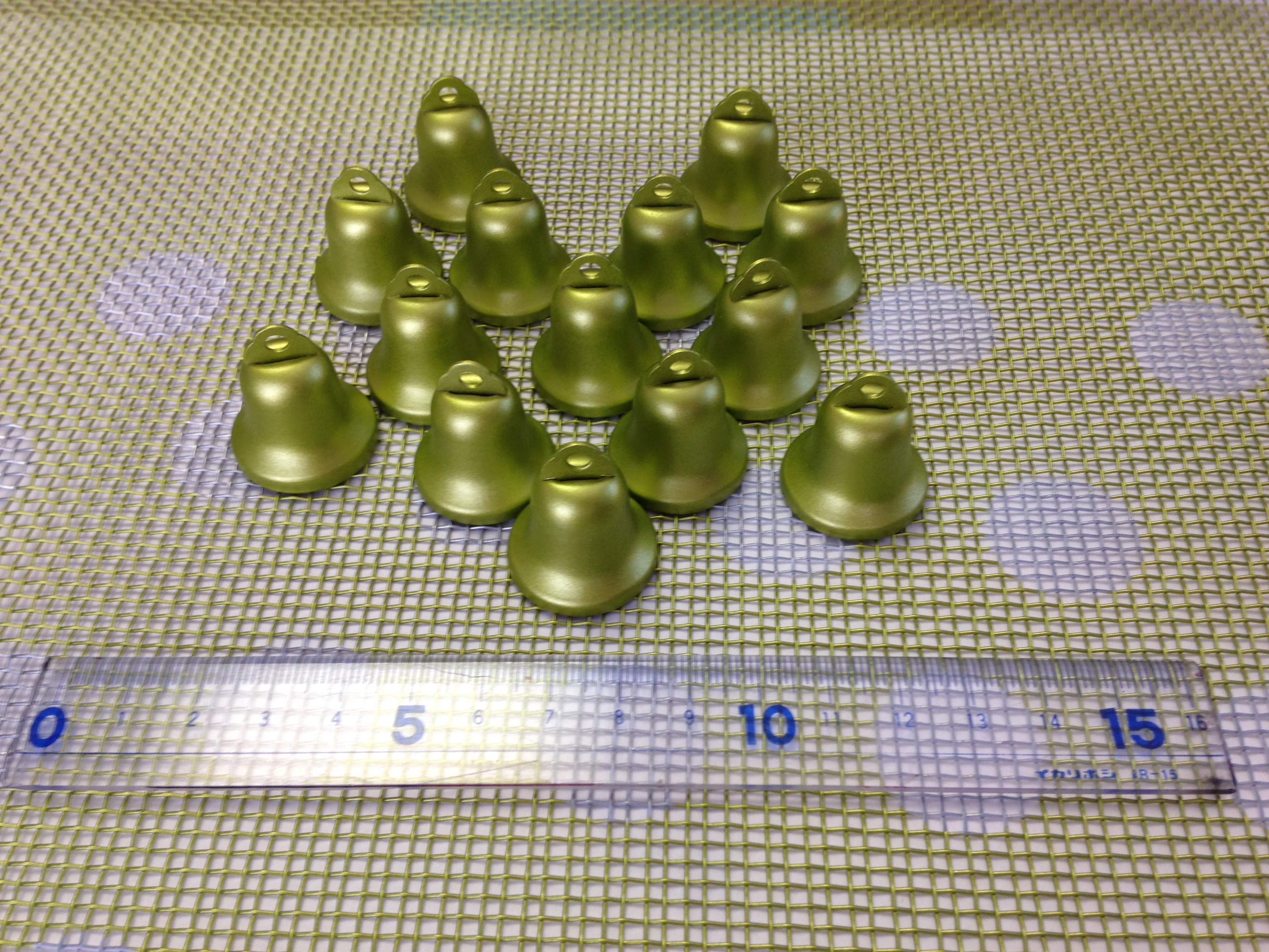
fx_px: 1210
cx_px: 634
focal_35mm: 33
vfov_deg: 42.9
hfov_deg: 55.4
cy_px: 476
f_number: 2.4
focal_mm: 4.12
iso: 50
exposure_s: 1/30
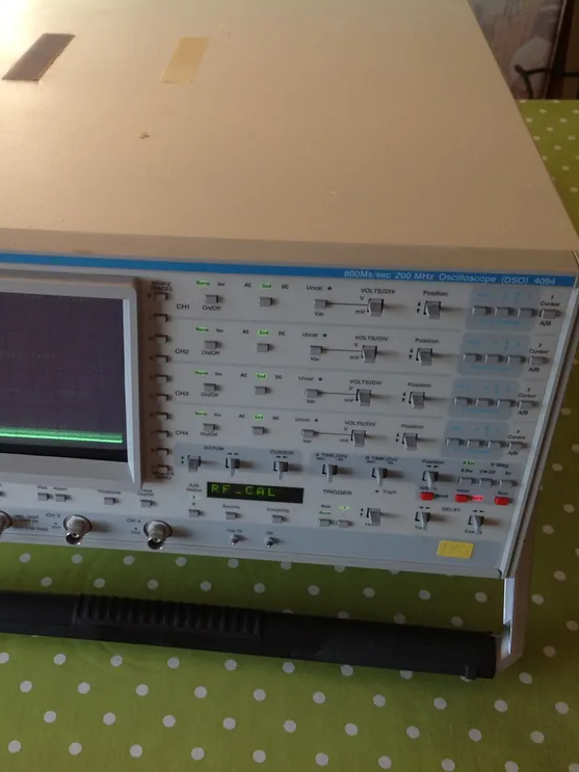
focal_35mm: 47
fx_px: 1048
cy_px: 387
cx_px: 181
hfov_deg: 30.6
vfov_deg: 40.4
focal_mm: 4.28
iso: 64
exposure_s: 1/60
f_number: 2.4
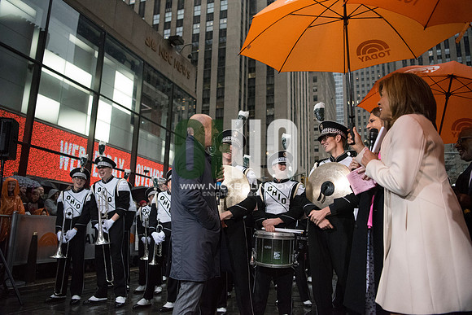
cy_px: 158
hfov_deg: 63.6
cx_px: 236
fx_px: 380
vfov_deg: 45.0
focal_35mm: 29
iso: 10000
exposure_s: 1/4000
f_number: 2.8
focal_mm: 29
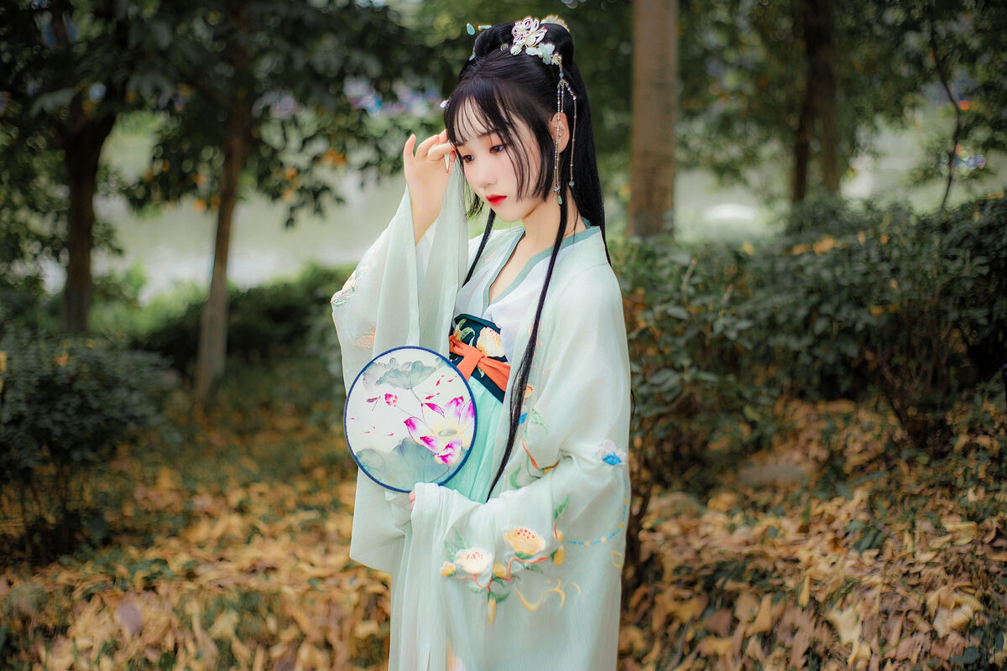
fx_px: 1399
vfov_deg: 27.0
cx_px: 504
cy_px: 336
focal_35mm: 50
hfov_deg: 39.6
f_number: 2.2
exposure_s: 1/125
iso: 100
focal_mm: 50
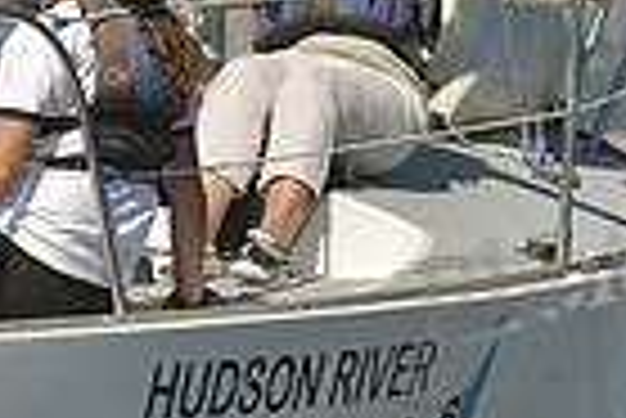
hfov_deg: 2.5
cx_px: 185
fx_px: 14535
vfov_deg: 1.7
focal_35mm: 835
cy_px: 65
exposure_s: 1/1250
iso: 200
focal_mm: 200
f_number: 6.3
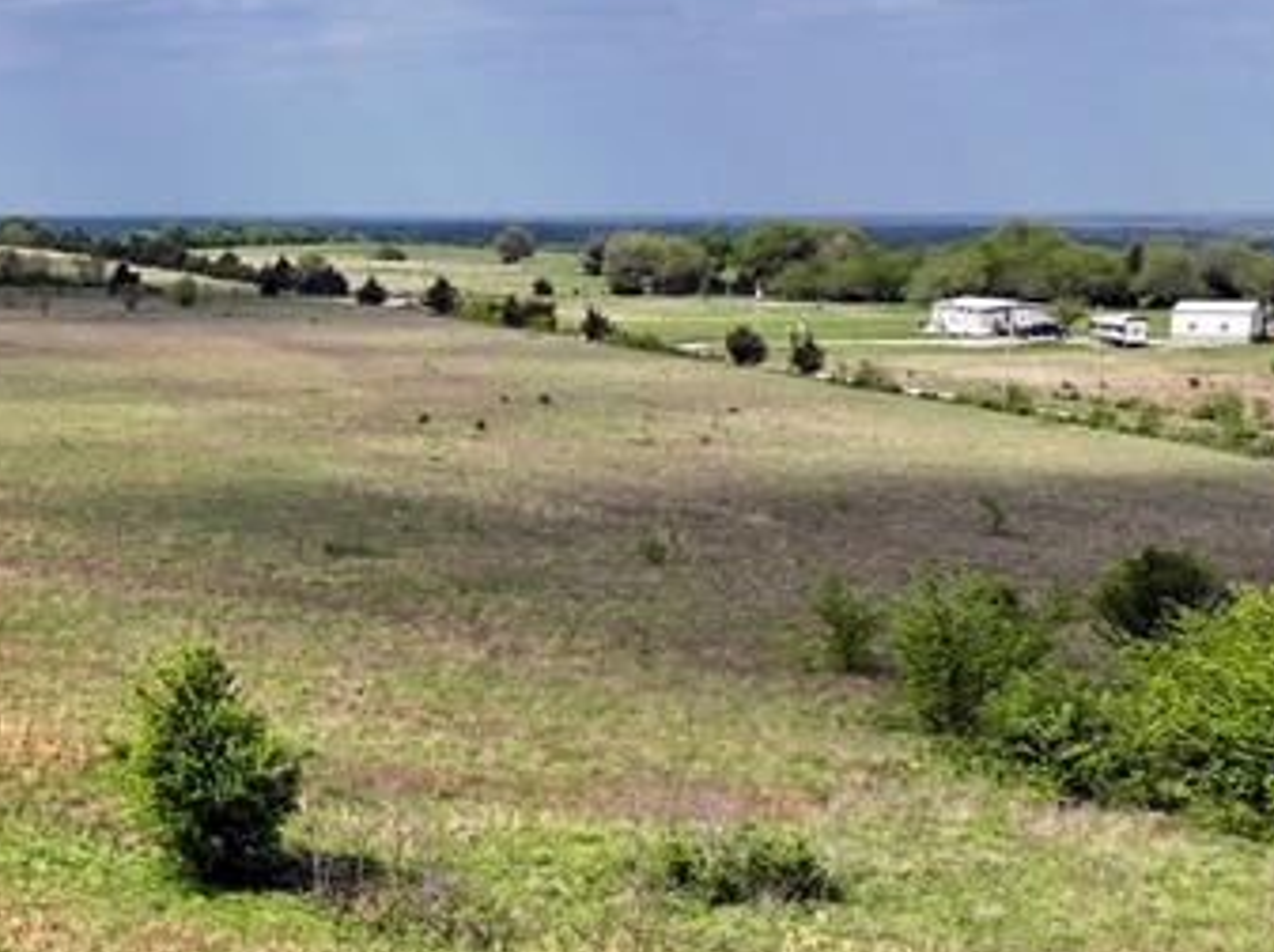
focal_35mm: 73
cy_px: 555
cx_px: -605
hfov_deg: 22.3
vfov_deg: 20.1
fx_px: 2684
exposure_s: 1/2000
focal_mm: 12.29
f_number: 2.8
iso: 100
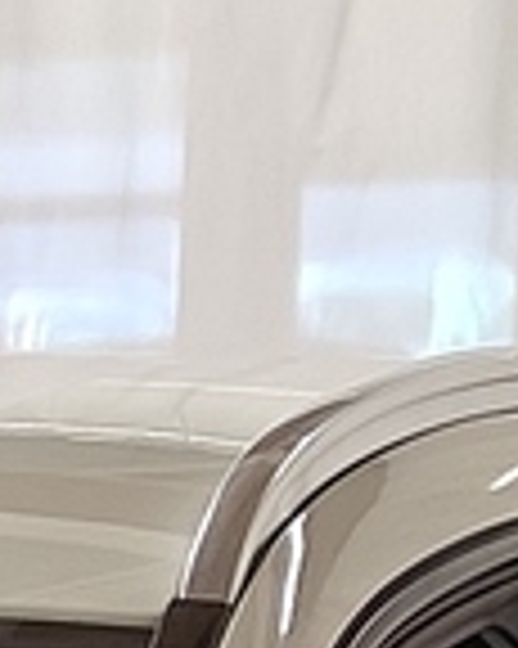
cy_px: 2380
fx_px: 6177
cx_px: -1324
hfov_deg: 4.5
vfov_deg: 5.4
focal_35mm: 322
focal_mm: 5.59
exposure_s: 1/100
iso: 64
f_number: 1.8
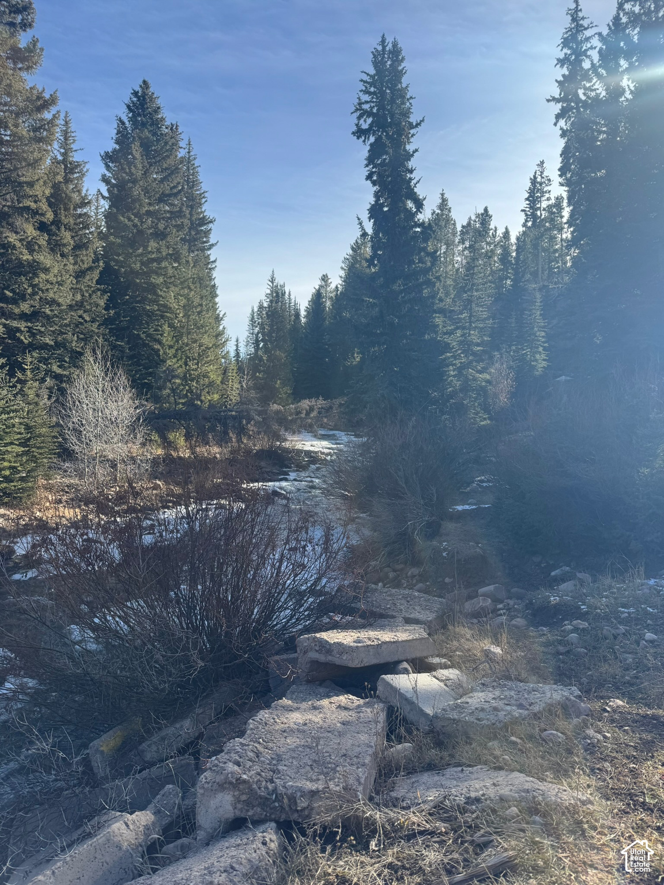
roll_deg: -2.0
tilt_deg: -5.3
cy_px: 442
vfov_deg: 71.6
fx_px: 614
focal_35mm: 24
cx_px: 332
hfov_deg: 56.8
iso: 80
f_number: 1.78
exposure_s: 1/2415
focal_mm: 6.76
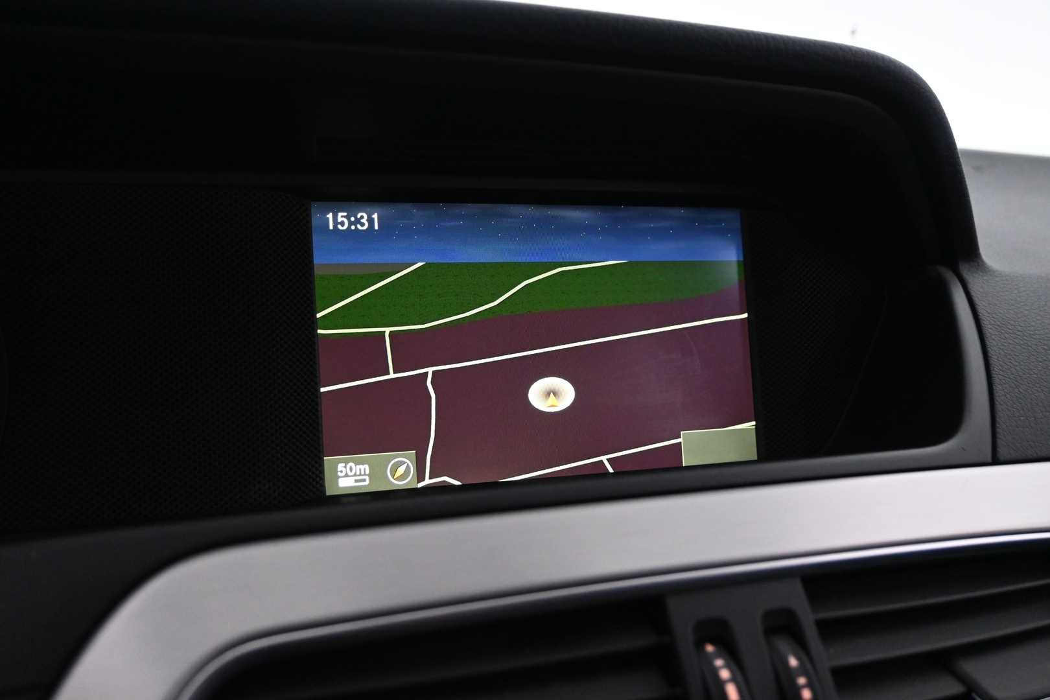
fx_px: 919
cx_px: 525
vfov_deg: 41.7
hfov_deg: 59.5
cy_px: 350
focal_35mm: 32
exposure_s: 1/50
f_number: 4
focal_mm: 21
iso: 3200
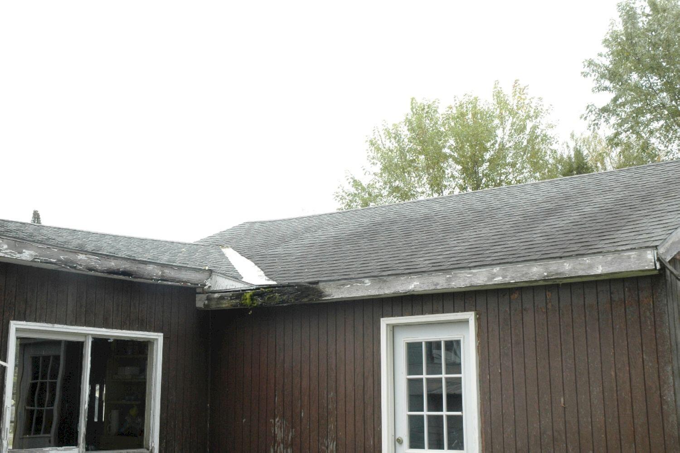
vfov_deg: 26.4
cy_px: 226
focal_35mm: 51
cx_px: 340
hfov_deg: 38.9
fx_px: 963
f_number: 8
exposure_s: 1/60
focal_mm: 34
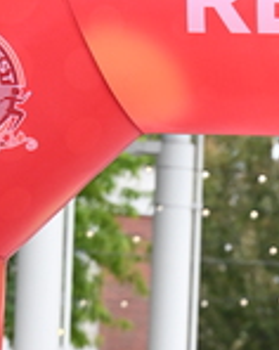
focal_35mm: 314
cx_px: 420
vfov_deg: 6.1
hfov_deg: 4.9
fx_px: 3248
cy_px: 513
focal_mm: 90
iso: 1600
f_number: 2.8
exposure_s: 1/800
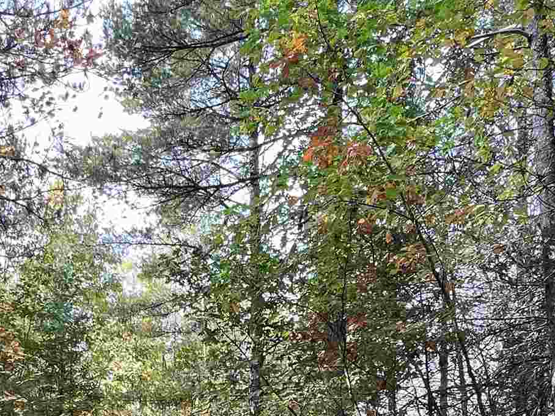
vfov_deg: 25.9
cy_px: 596
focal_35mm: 44
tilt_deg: -1.1
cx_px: 132
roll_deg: -2.0
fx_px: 705
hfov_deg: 41.5
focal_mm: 1.57
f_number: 1.8
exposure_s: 1/127
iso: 32
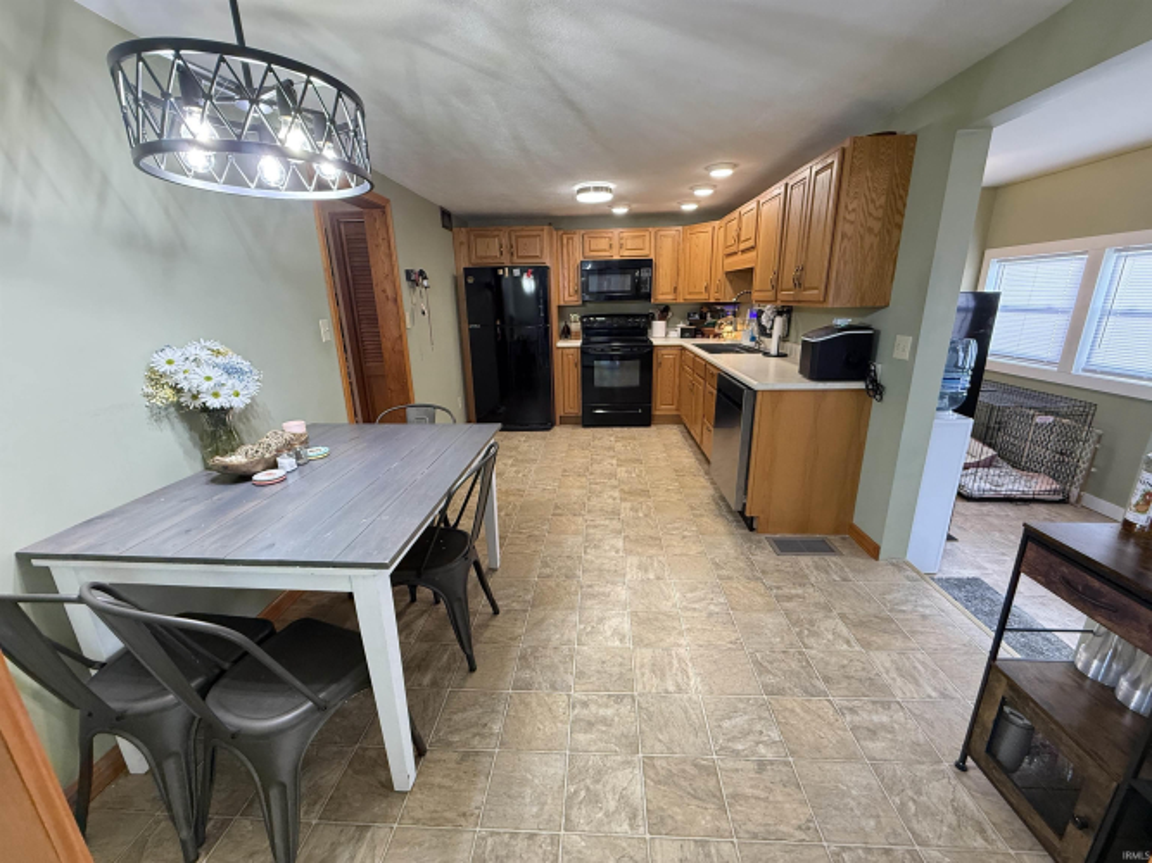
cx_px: 576
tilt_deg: -15.4
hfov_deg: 102.1
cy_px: 432
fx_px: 466
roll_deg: +1.3
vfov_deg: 85.7
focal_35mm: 14
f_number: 2.2
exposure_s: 1/60
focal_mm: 2.22
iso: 500
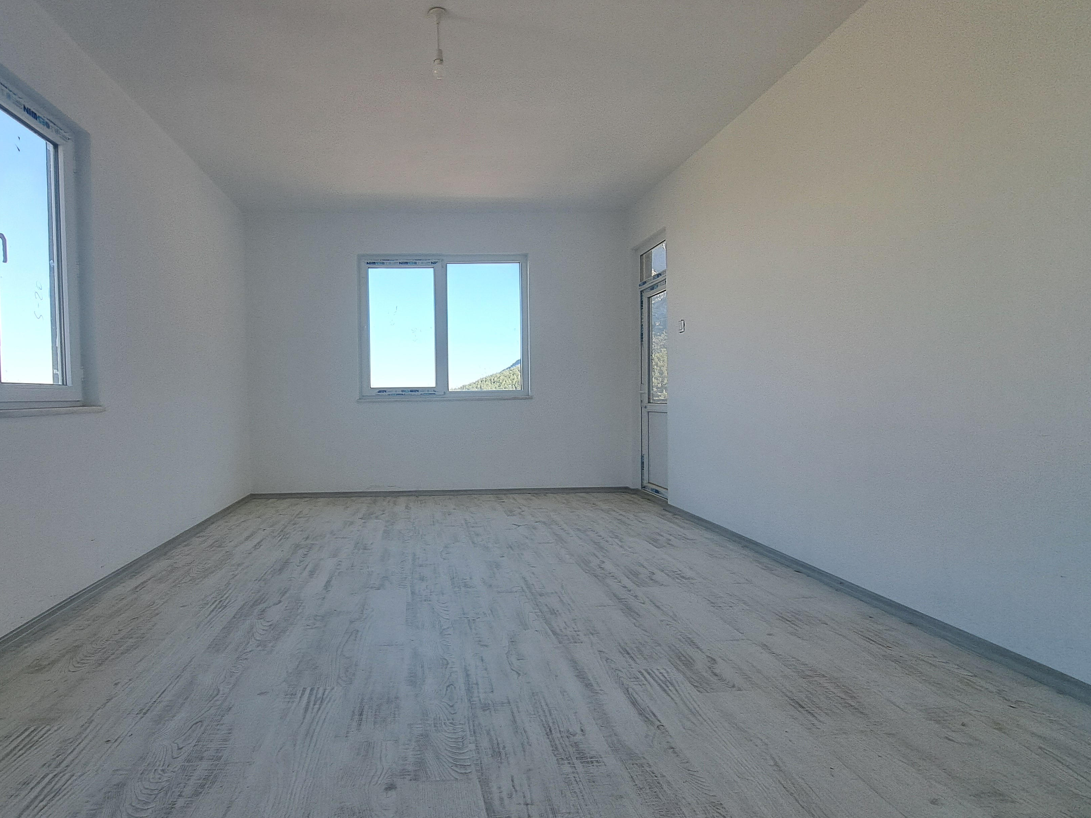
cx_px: 449
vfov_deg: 78.1
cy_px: 417
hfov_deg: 93.5
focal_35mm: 16
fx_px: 504
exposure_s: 1/277
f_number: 2.2
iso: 50
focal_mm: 1.74
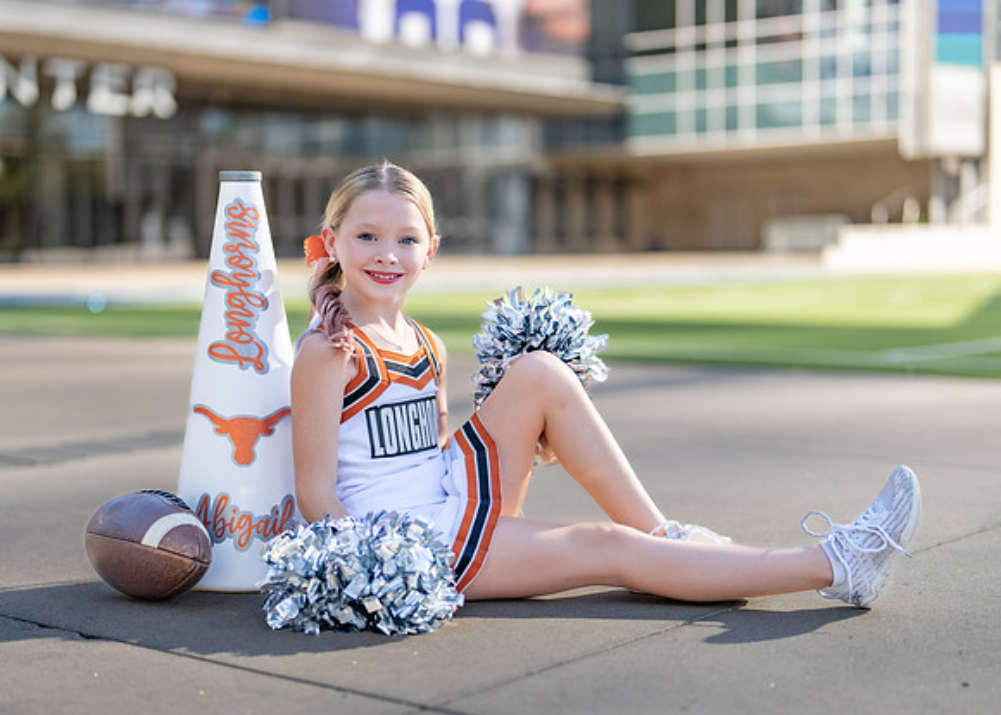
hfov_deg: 31.6
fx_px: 1768
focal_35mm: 62
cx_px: 432
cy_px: 418
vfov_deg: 22.8
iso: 100
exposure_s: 1/3200
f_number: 1.2
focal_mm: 50
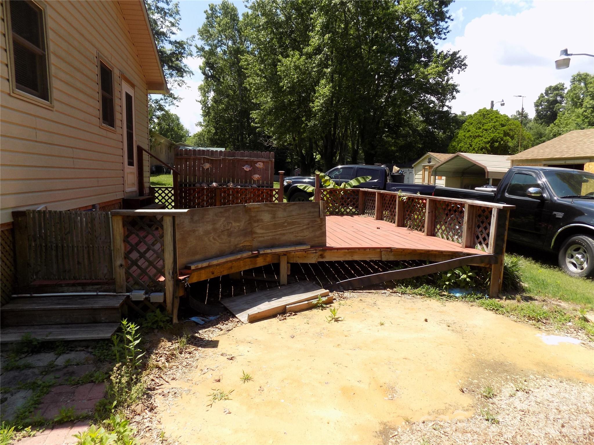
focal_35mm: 23
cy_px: 222
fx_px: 395
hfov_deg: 73.9
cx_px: 297
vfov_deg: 58.9
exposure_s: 1/640
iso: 80
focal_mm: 4
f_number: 3.1
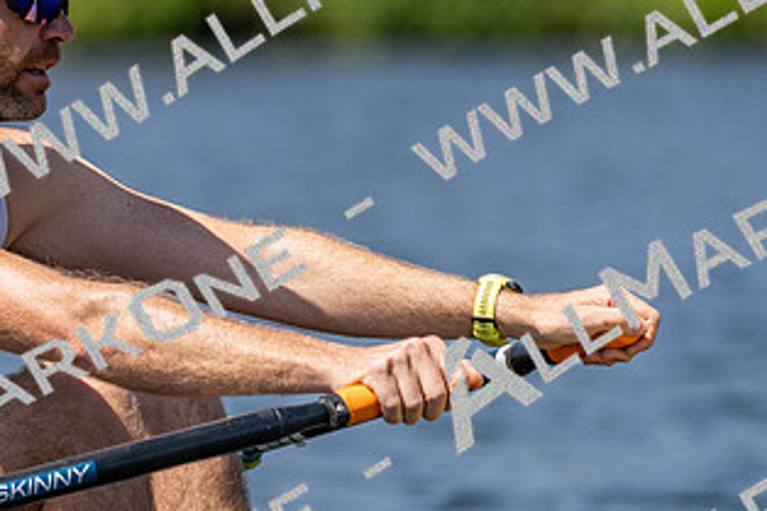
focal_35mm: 924
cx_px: 234
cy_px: 221
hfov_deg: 2.2
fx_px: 19675
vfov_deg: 1.5
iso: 250
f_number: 6.3
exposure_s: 1/2000
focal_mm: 500
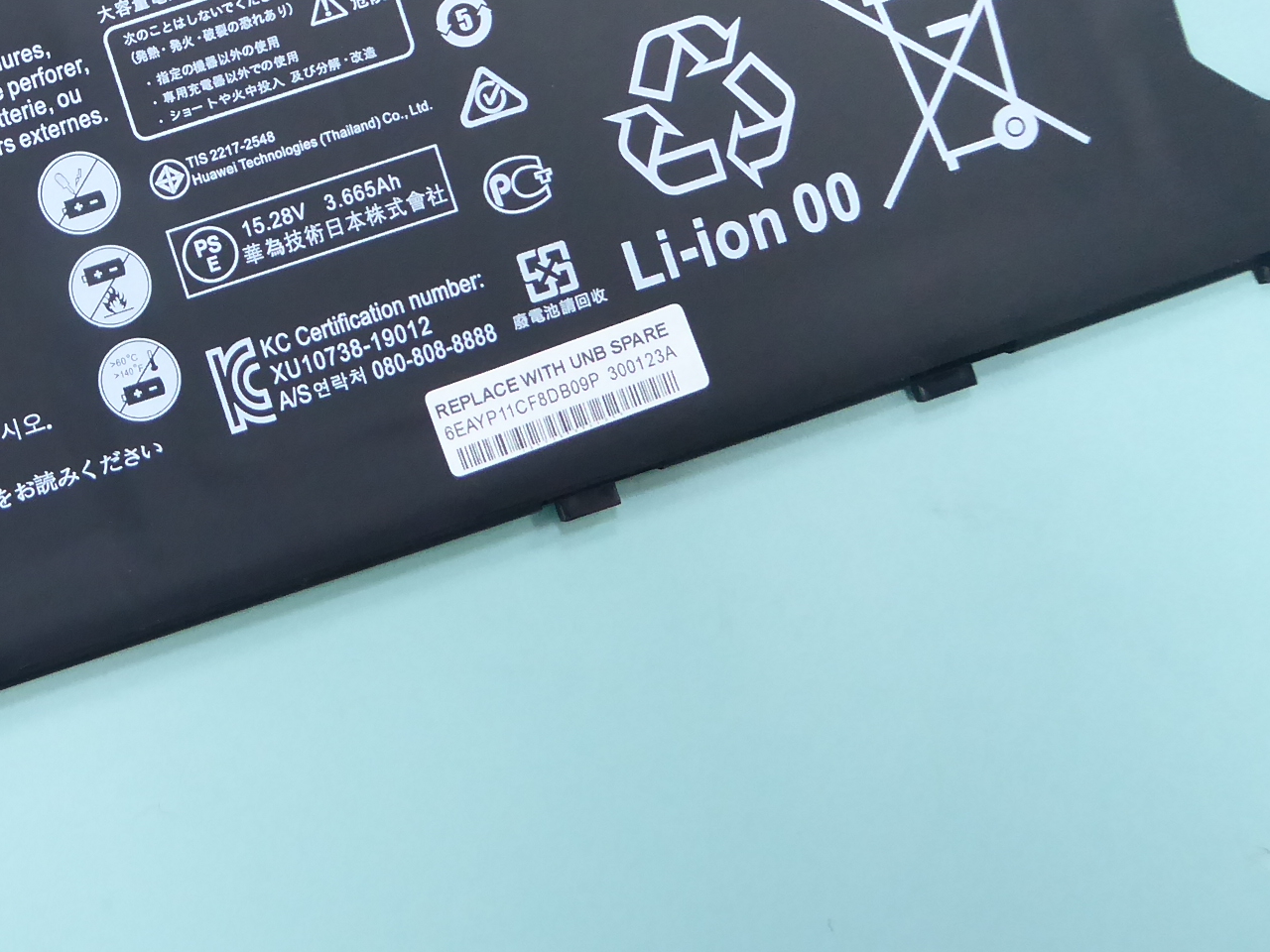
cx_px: 42
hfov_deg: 35.1
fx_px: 1834
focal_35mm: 50
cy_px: 193
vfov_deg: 28.5
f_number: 3.3
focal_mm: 4.3
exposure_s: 1/20
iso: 400
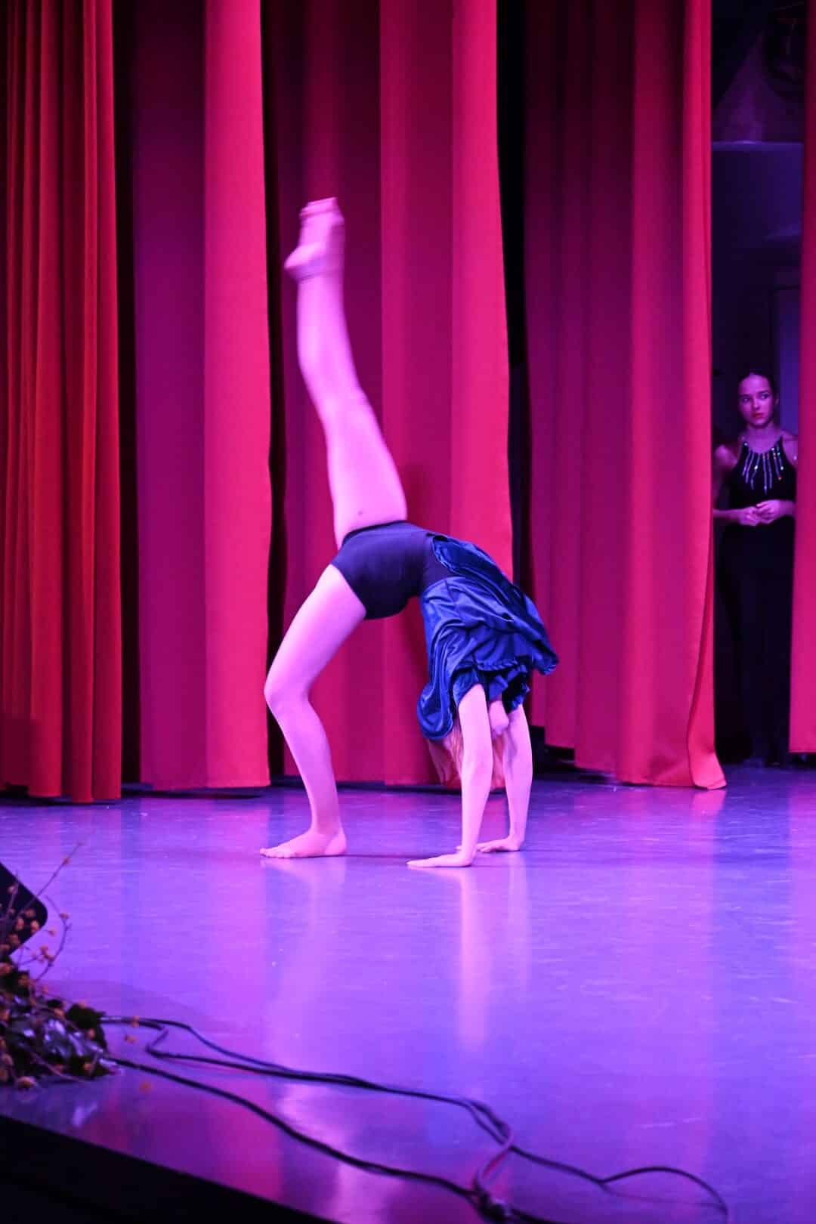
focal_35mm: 108
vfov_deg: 18.9
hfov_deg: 12.7
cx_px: 408
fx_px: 3672
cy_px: 612
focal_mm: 72
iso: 3200
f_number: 4.8
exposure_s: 1/80
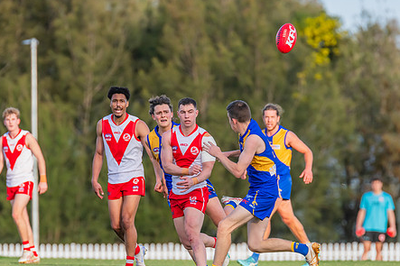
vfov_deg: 2.2
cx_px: 175
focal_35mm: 630
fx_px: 6997
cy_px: 156
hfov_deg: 3.3
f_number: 5.6
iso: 800
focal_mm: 420
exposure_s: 1/1250
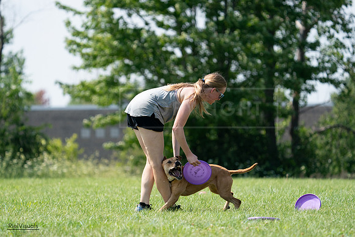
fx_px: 2890
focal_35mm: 293
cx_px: 178
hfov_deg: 7.0
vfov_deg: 4.7
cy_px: 118
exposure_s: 1/4000
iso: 1600
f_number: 5.6
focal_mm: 293
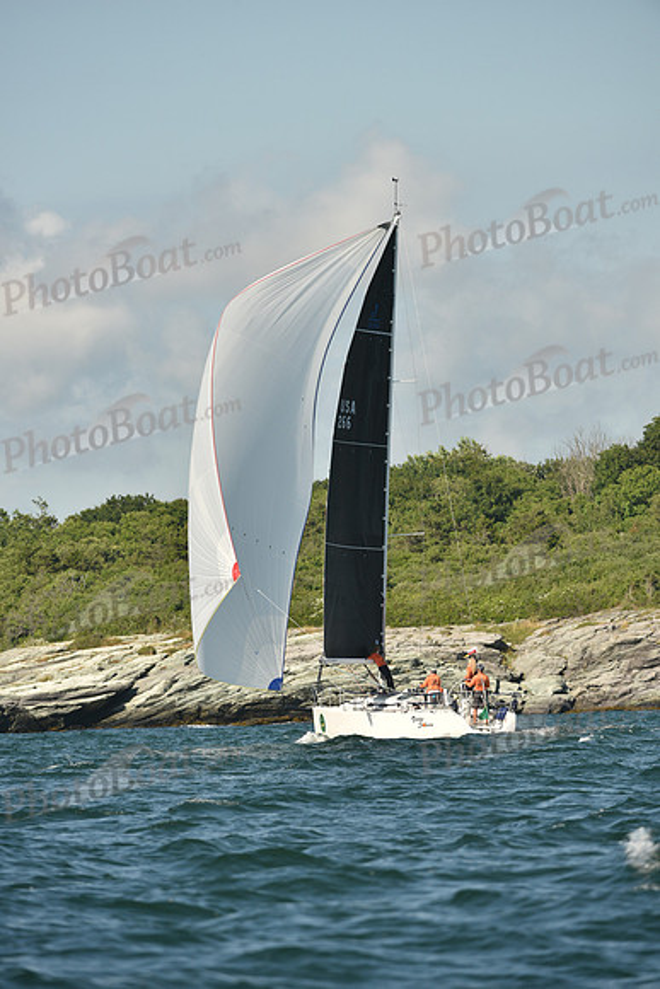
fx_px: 9344
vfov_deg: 6.1
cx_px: 330
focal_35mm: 340
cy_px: 494
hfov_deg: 4.0
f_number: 7.1
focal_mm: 340
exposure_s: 1/1000
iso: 250
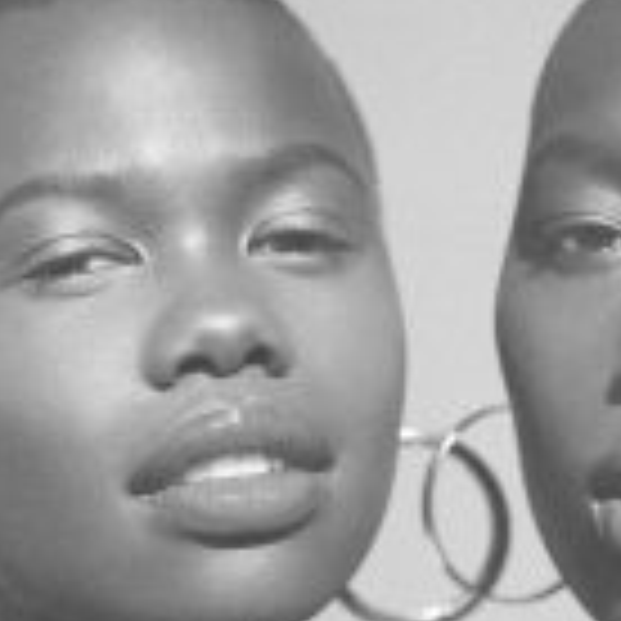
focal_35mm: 246
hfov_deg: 7.1
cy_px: 461
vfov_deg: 7.1
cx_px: 598
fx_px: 4993
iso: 50
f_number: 2.8
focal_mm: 100
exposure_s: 1/200
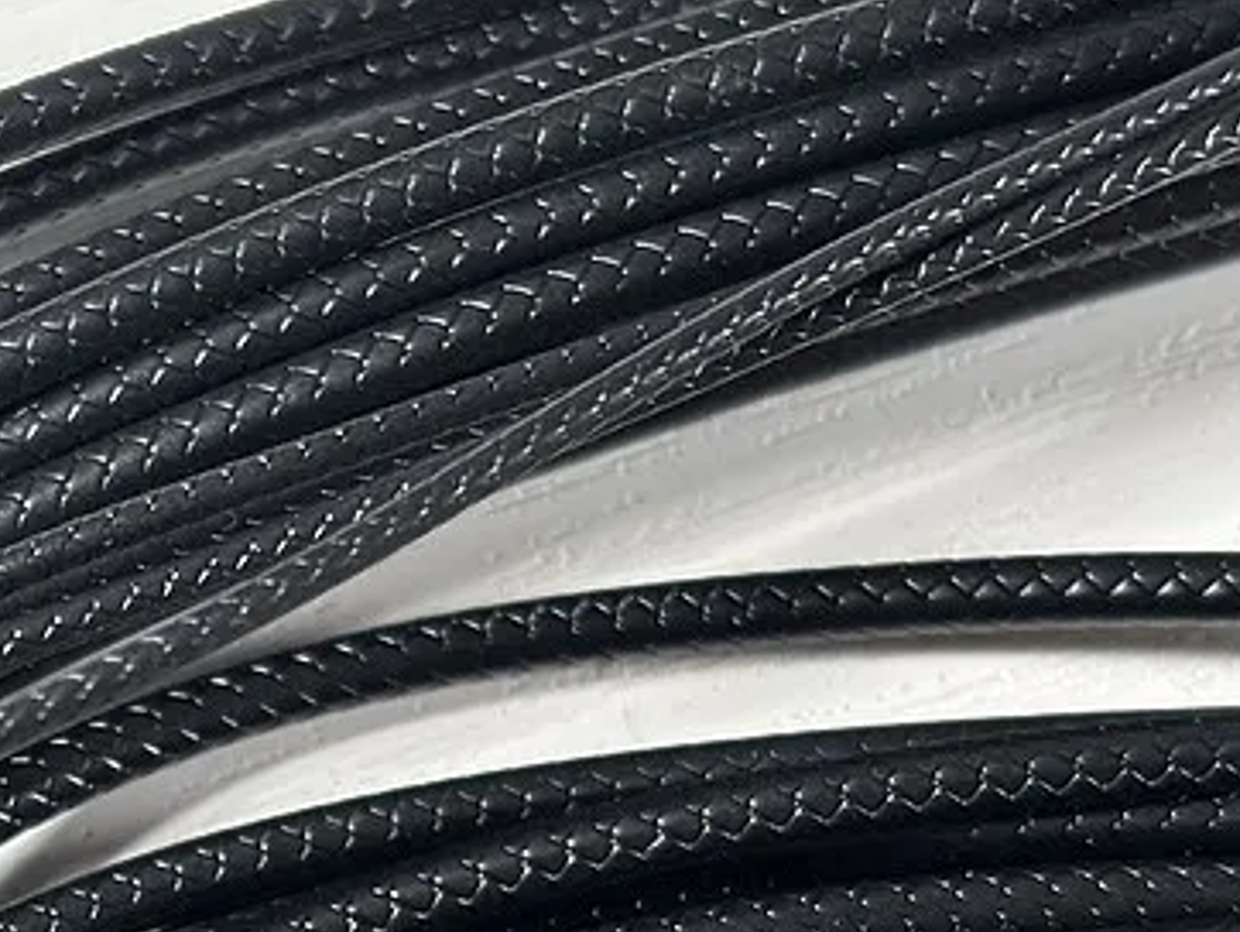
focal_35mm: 112
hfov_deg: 17.3
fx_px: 4015
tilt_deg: -72.4
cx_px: 75
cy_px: 875
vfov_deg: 13.1
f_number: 1.6
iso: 50
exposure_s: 1/137
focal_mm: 5.96
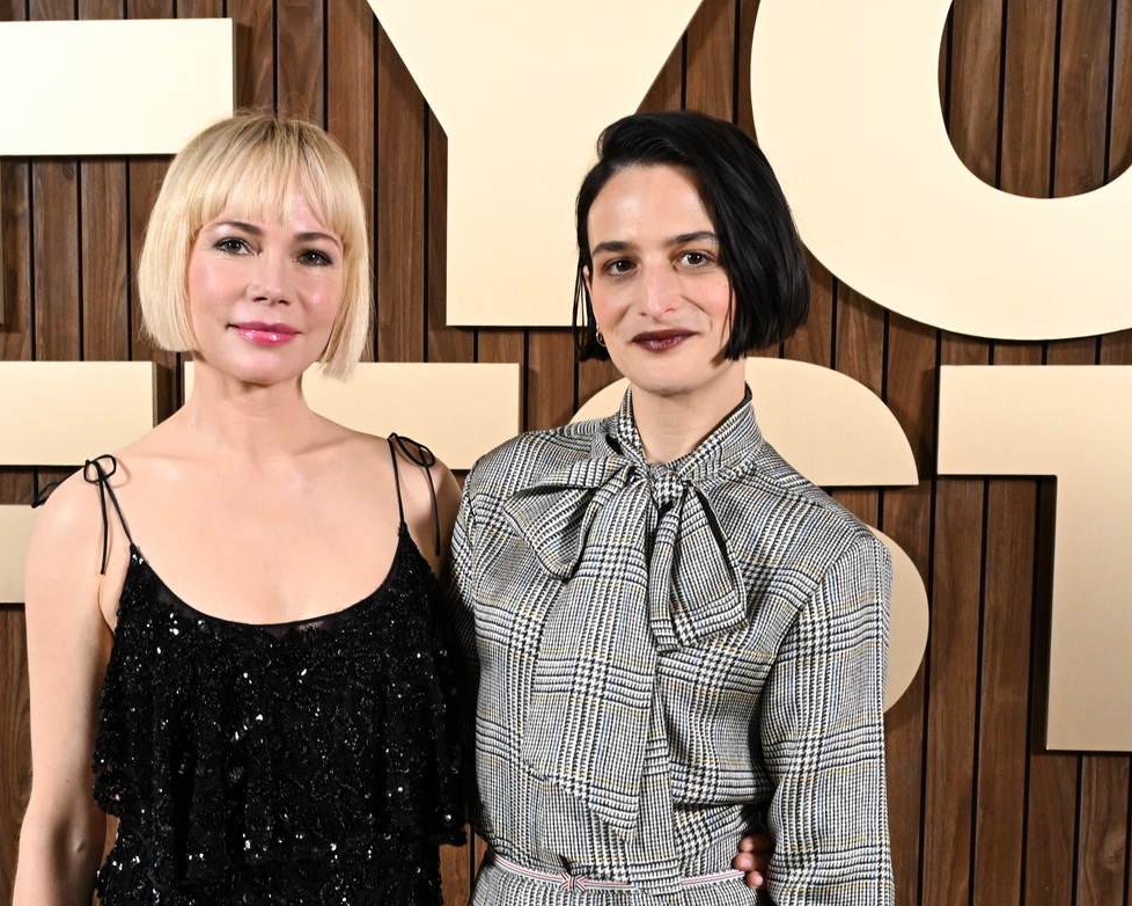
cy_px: 444
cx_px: 484
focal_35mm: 39
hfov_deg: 47.2
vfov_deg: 38.6
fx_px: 1292
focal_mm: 33.5
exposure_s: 1/100
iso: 2000
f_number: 5
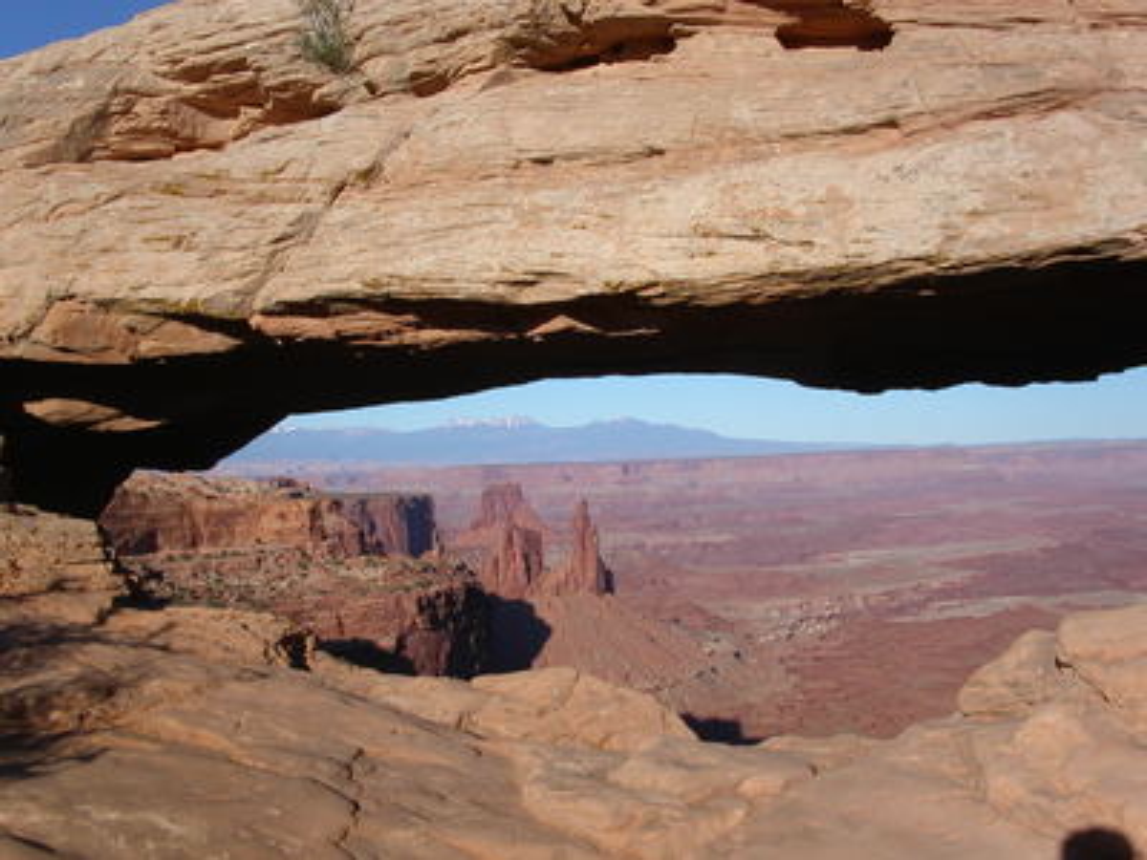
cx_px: 574
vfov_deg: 37.7
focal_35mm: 38
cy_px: 430
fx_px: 1259
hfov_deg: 49.0
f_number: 8
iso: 100
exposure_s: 1/350
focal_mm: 7.8
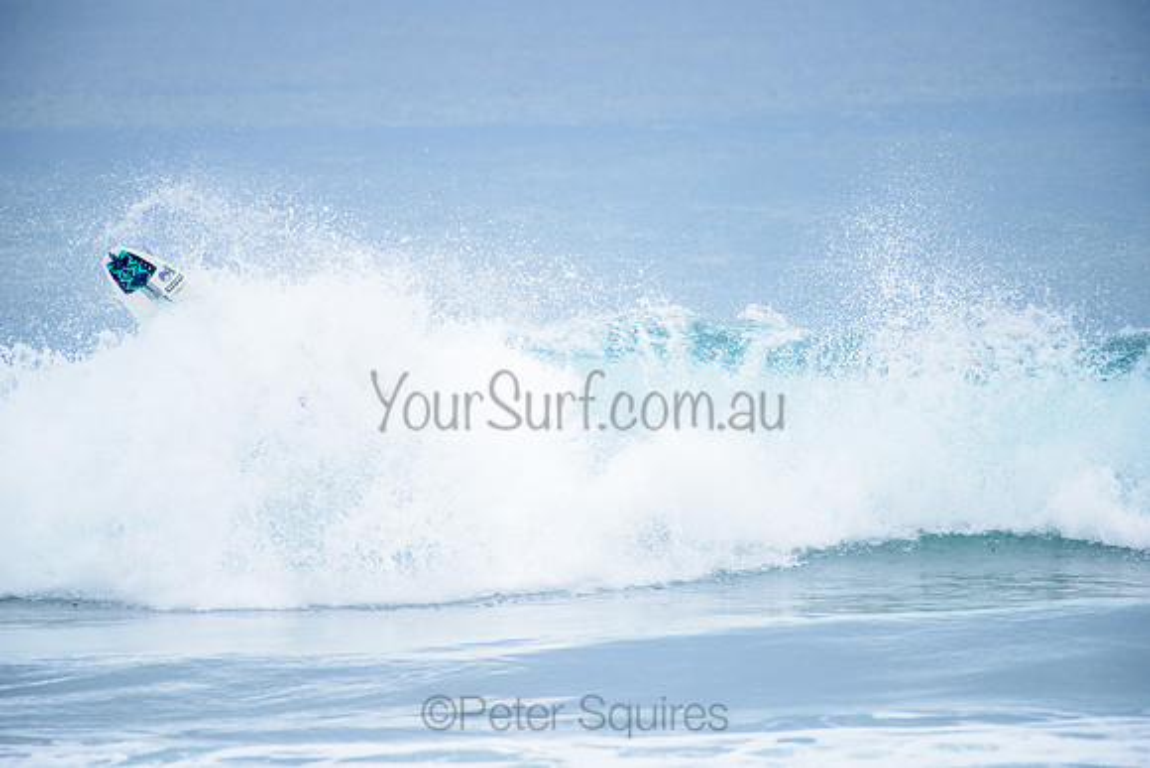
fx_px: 15975
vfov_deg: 2.8
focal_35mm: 500
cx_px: 575
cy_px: 384
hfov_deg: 4.1
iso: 400
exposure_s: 1/2000
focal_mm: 500
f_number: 5.6
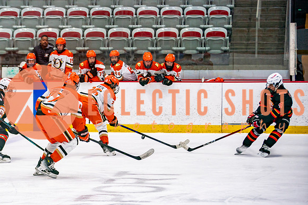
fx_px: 1460
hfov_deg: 12.0
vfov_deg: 8.0
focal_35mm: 171
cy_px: 148
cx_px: 82
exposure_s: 1/640
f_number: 2.8
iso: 640
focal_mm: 115
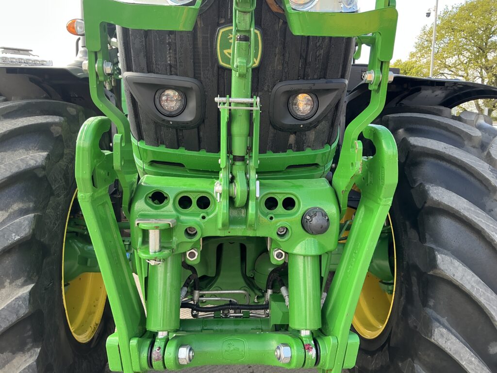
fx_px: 402
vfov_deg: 49.7
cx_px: 248
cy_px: 186
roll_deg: -1.0
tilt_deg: -8.7
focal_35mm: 28
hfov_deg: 63.4
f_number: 1.8
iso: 20
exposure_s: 1/122
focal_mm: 3
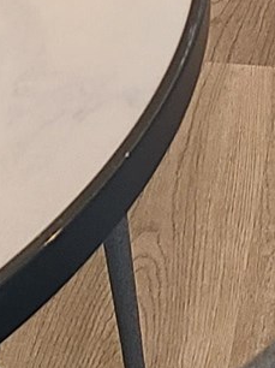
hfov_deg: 7.6
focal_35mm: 196
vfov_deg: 8.2
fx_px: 2079
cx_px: 161
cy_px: -820
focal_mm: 5.4
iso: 160
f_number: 1.8
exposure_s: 1/60
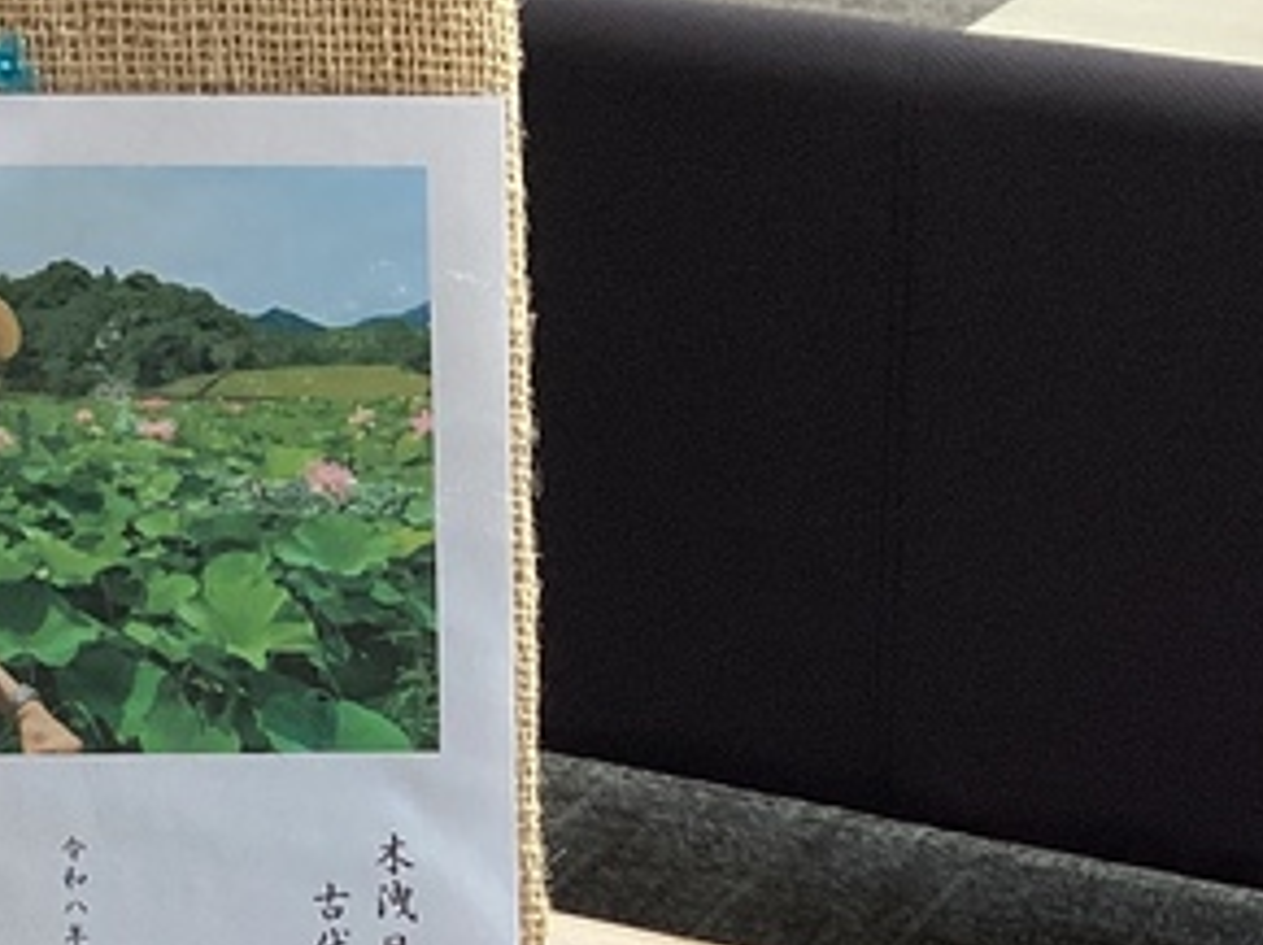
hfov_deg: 18.4
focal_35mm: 107
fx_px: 3901
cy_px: 1359
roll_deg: +2.1
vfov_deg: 13.2
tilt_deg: -32.7
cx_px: 701
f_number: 2.4
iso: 80
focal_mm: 3.3
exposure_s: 1/100
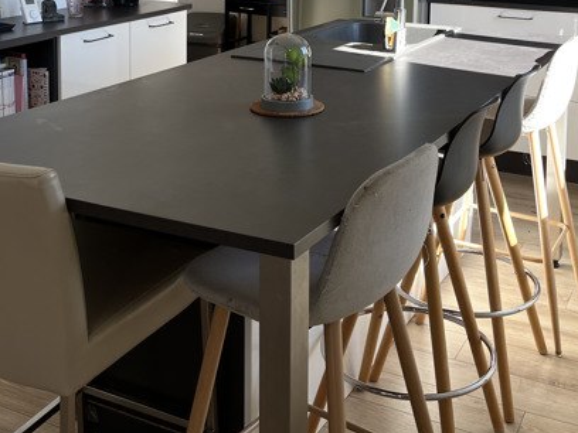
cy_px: 25
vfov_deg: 27.3
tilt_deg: -7.9
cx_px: 283
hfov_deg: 37.5
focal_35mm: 51
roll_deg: -0.2
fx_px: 852
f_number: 1.6
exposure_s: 1/173
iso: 40
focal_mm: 5.1
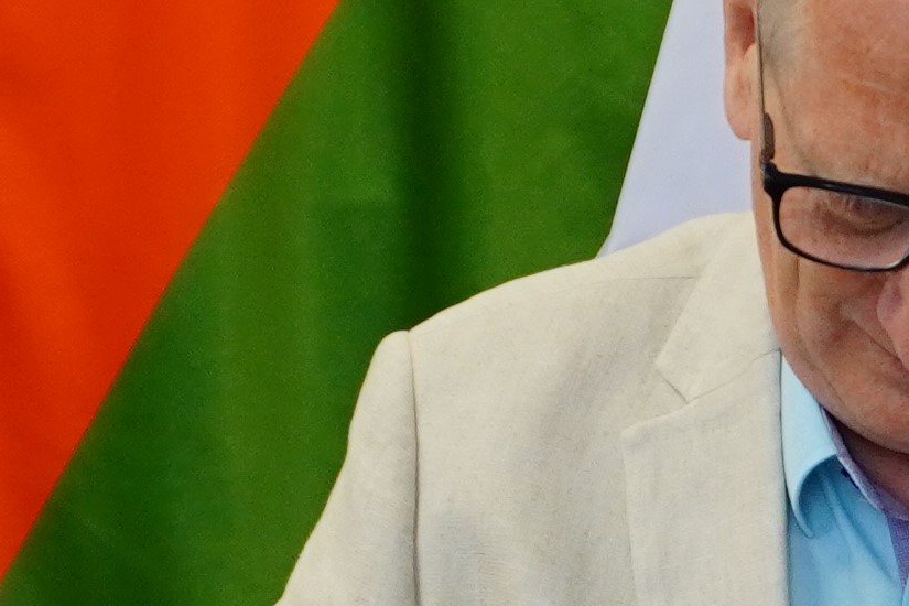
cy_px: 605
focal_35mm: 161
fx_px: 4065
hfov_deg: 12.7
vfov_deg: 8.5
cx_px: 697
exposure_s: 1/60
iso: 500
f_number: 4
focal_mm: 16
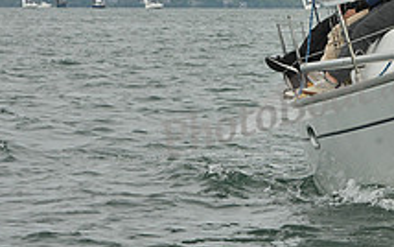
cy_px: -12
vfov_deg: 3.7
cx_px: 517
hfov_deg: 5.8
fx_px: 3857
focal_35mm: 359
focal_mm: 130
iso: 320
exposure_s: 1/1000
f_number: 11
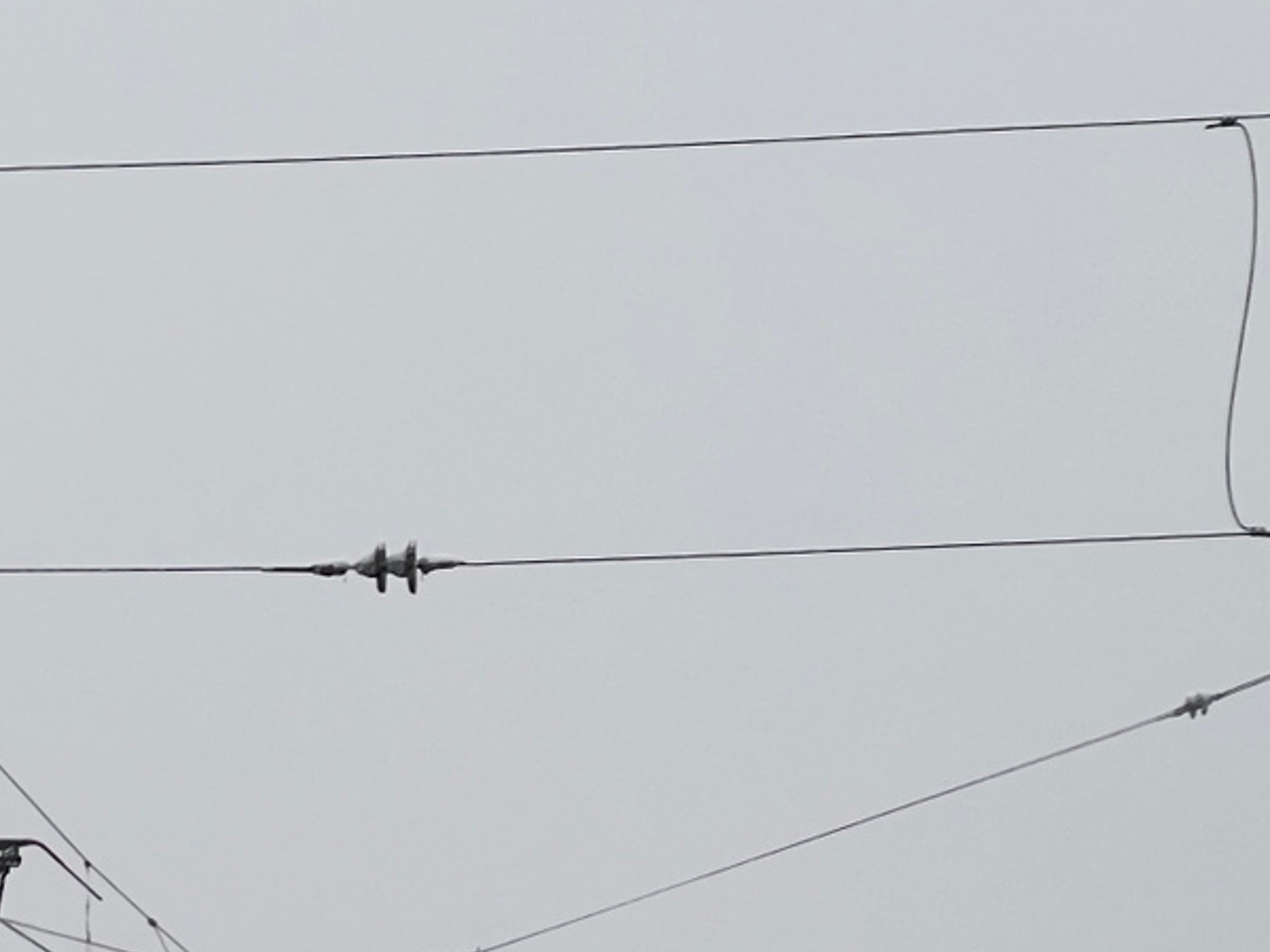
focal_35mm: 231
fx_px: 8475
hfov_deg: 8.4
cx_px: -527
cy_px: 1252
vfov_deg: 6.4
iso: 50
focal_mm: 9
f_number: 2.8
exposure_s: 1/99
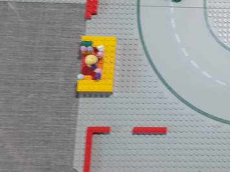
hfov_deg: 27.5
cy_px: 24
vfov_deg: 21.2
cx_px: 208
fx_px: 452
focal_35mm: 68
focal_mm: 3.6
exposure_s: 1/25
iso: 250
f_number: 1.9
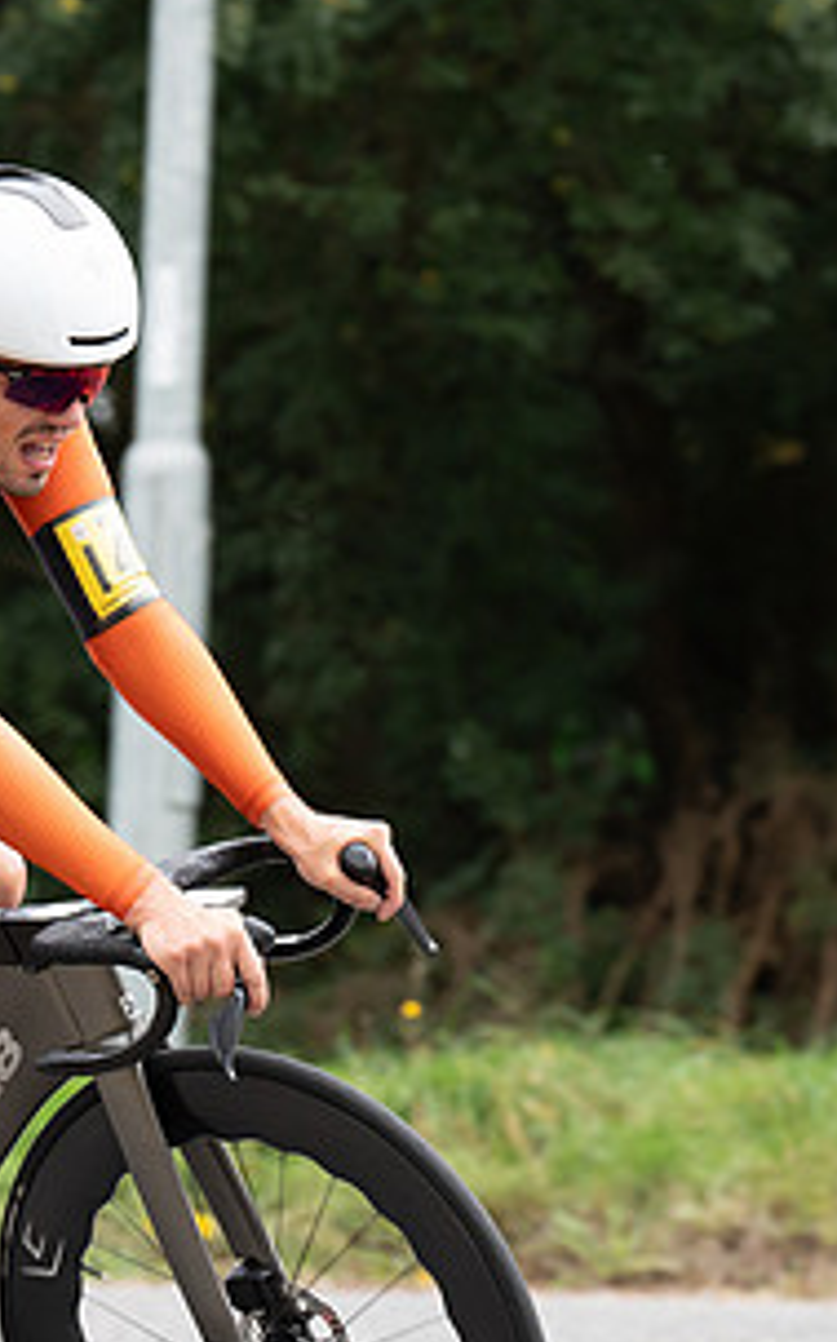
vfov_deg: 7.4
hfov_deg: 4.6
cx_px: 134
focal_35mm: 284
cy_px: 609
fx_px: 10380
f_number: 4
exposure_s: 1/1000
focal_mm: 120
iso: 1000
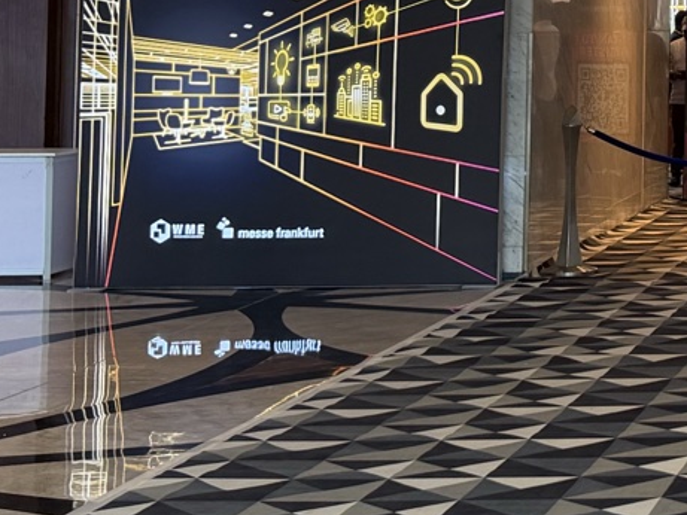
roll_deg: +0.0
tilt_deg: +2.9
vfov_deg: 14.4
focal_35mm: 100
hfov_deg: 17.7
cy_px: -95
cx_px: 1015
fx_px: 1985
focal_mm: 6.76
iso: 125
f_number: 1.78
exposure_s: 1/100
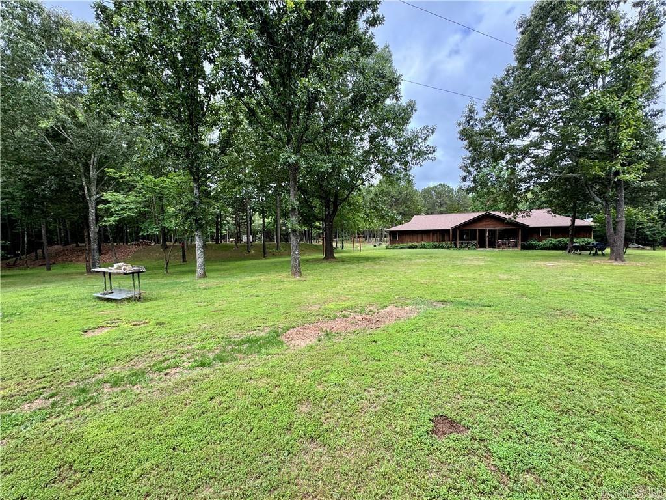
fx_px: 269
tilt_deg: -1.9
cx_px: 333
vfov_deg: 85.7
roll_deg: +0.9
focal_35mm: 14
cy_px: 250
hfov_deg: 102.1
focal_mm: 2.22
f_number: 2.2
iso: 40
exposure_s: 1/230
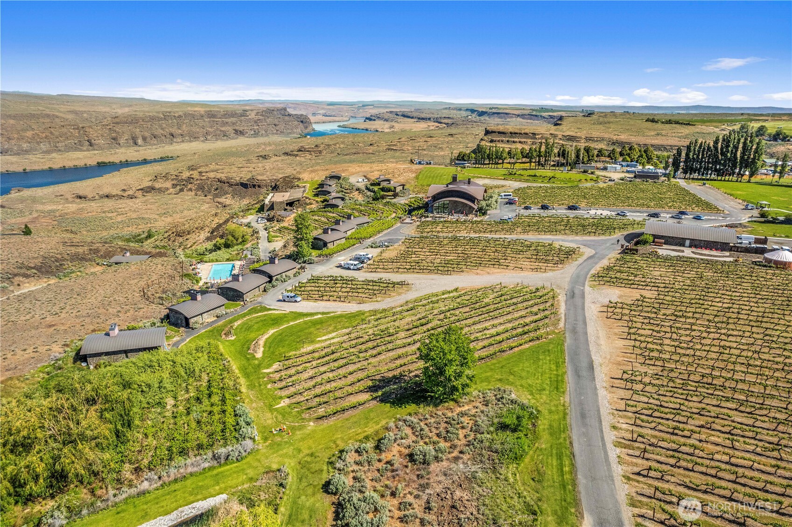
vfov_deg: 57.2
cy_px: 264
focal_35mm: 22
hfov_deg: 78.6
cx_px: 396
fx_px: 484
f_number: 2.8
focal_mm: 8.38
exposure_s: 1/5000
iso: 100
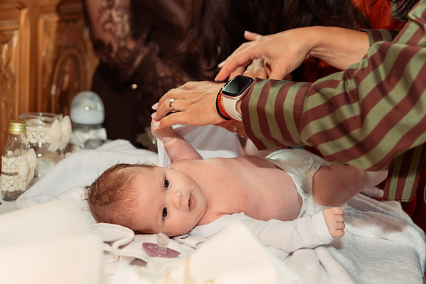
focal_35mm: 66
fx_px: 782
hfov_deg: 30.4
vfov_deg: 20.5
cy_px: 171
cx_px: 185
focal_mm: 55
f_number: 3.5
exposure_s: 1/250
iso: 2500
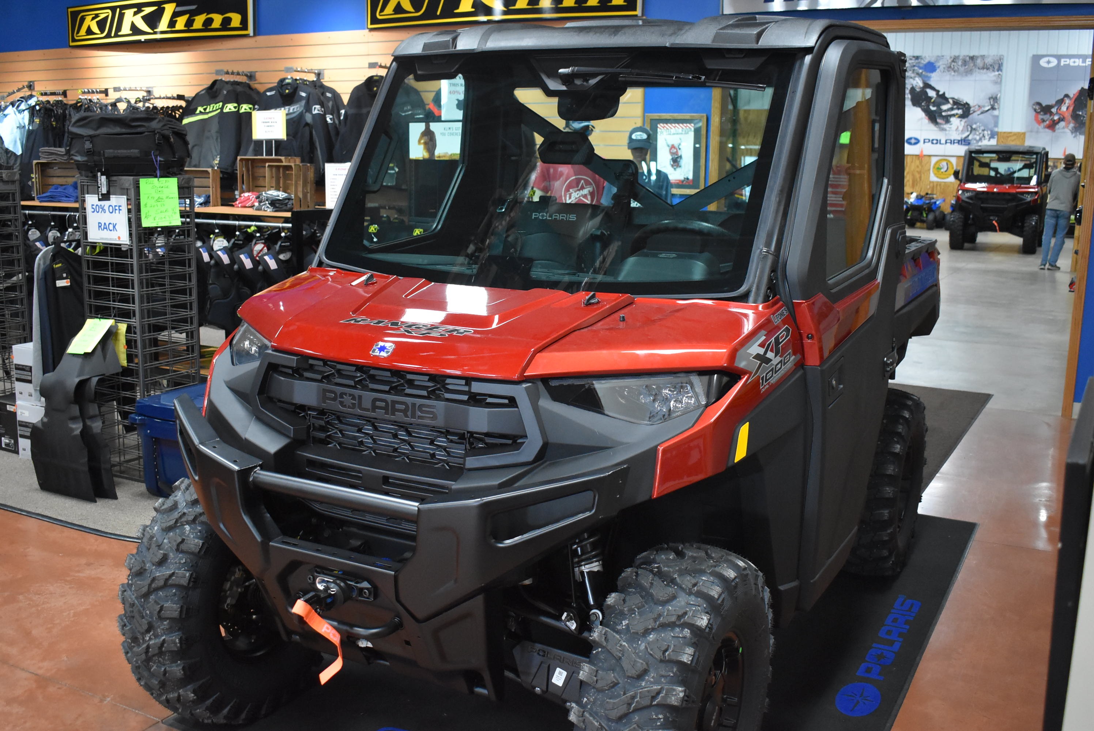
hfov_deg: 53.1
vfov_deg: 36.9
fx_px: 1095
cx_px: 547
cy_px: 366
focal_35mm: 36
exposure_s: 1/125
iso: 2800
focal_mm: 24
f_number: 3.8
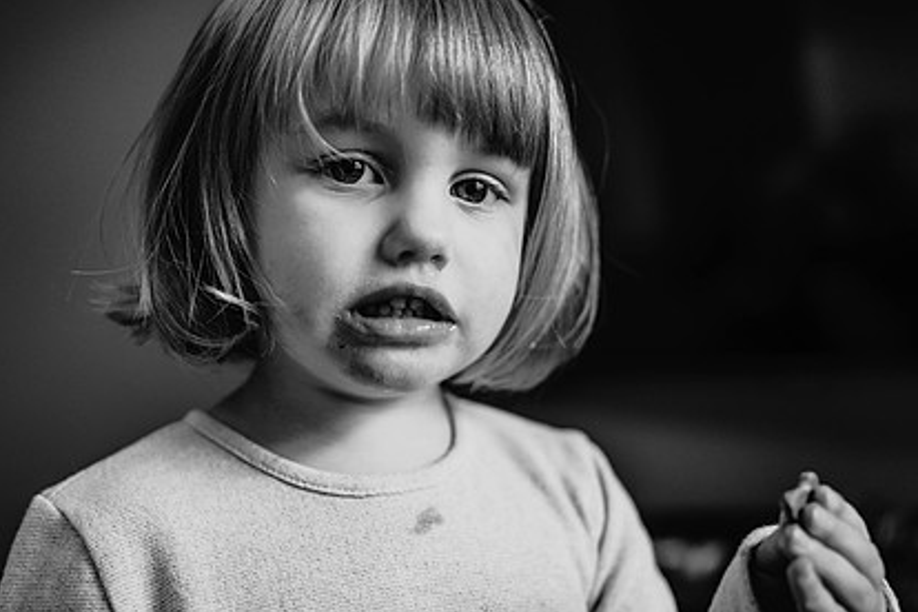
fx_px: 1249
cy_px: 297
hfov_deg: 40.3
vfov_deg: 27.5
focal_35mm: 49
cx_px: 428
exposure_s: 1/160
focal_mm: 35
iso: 180
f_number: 2
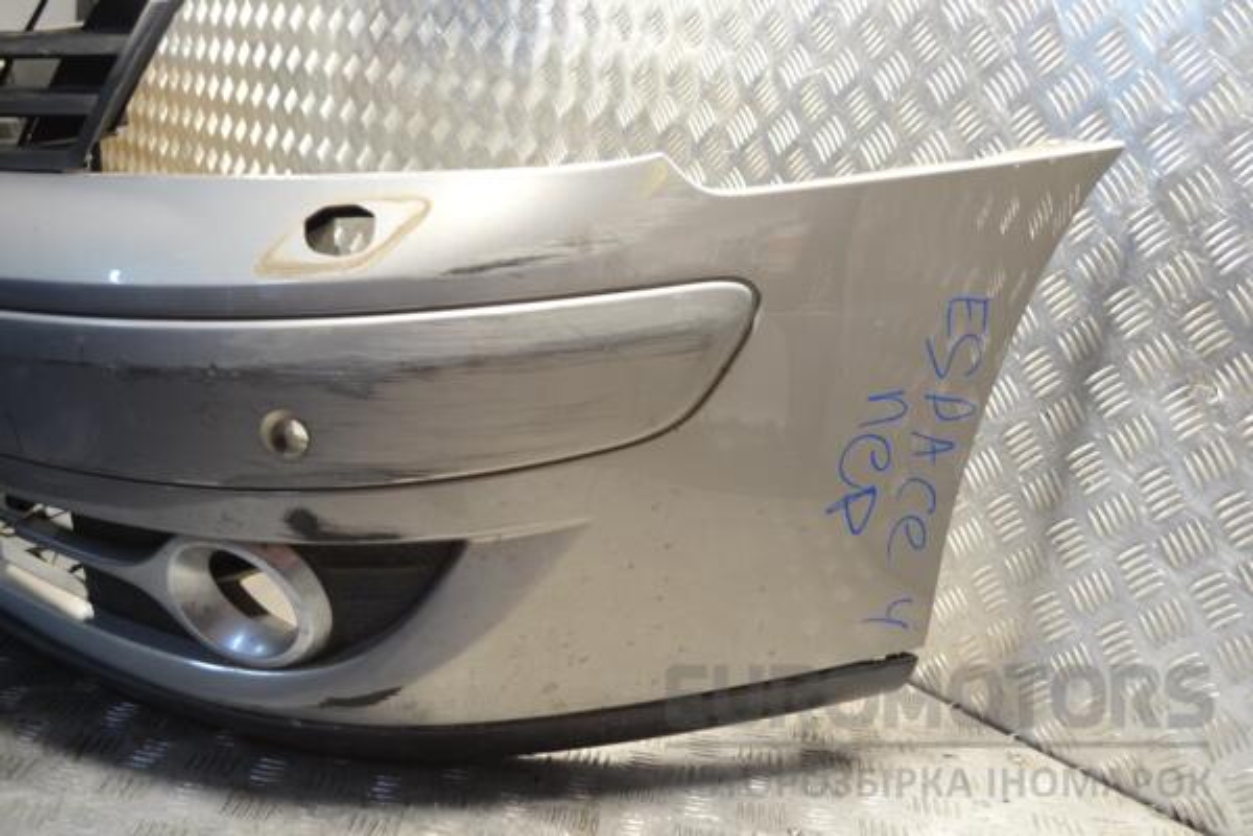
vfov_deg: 36.9
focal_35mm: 36
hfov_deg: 53.1
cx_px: 626
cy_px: 418
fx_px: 1253
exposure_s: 1/30
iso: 320
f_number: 4
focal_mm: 24
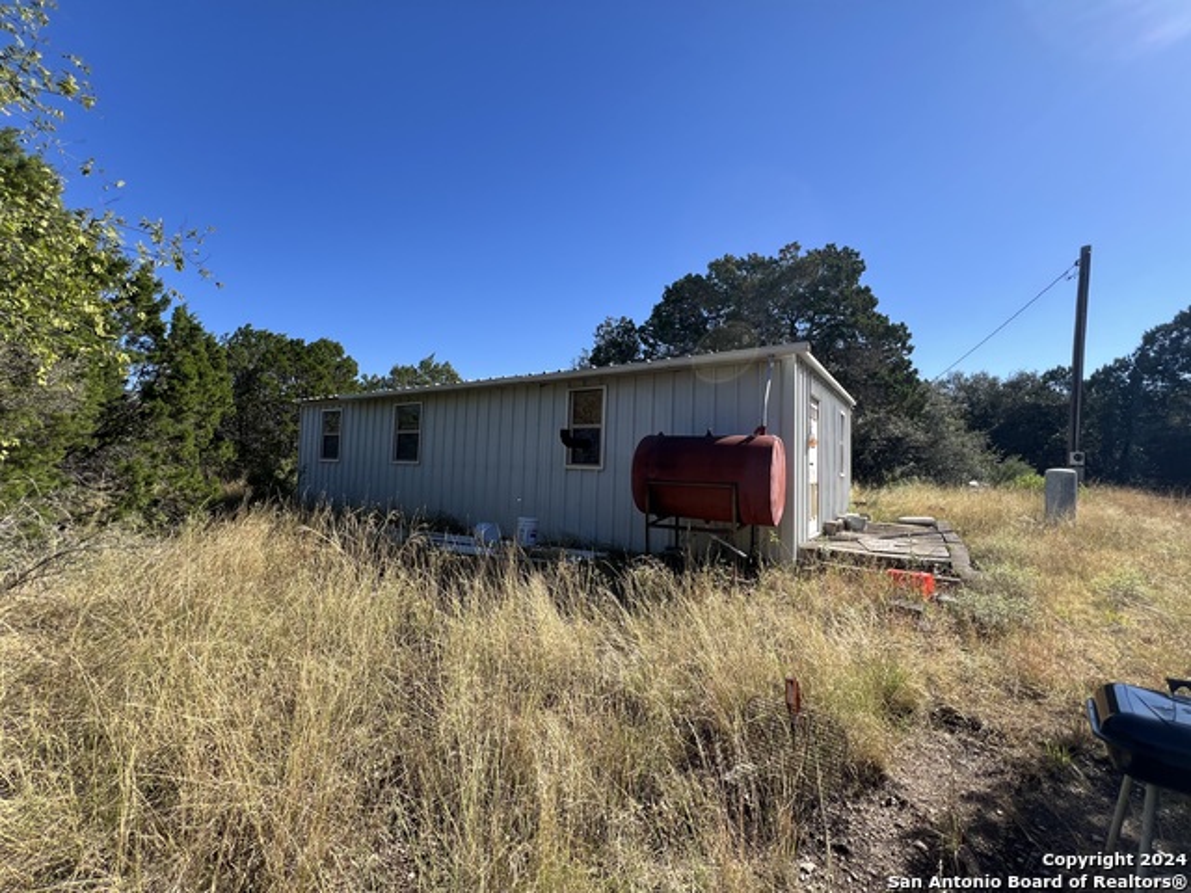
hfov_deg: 106.2
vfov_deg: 89.9
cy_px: 446
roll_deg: +0.0
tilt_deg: +2.8
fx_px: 447
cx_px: 596
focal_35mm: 13
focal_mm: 1.57
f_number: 1.8
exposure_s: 1/779
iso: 32
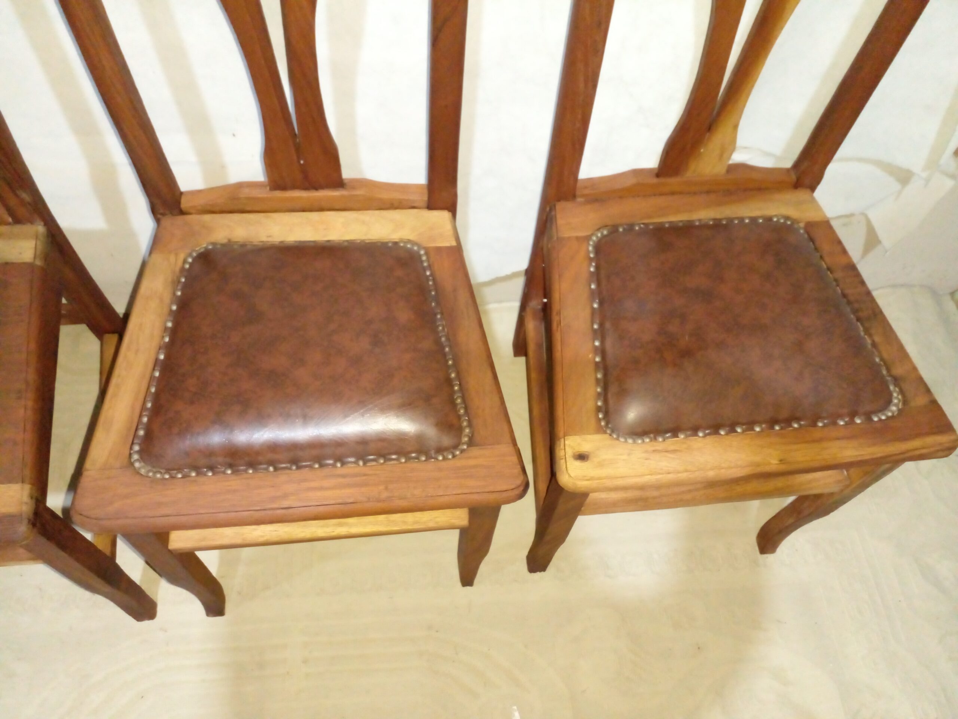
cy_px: 360
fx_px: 747
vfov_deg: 51.4
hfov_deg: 65.3
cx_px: 479
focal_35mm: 27
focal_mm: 3.6
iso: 640
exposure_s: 1/20
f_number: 1.9
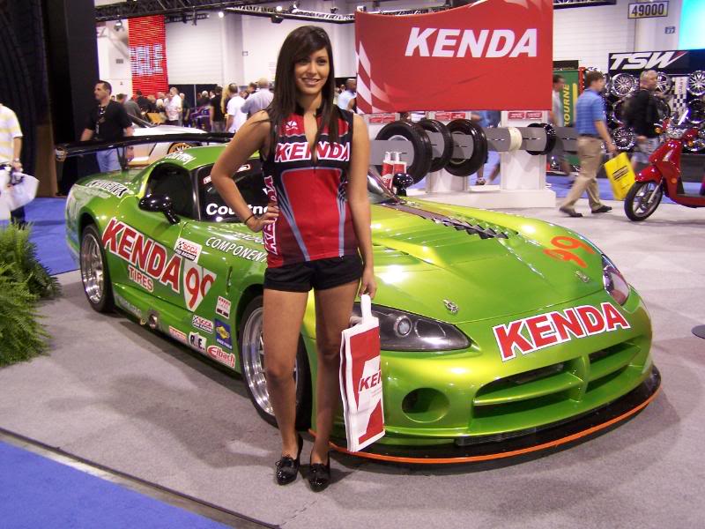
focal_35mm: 38
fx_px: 774
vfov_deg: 37.7
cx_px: 352
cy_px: 264
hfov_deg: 49.0
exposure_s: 1/15
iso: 140
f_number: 2.8
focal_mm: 6.3
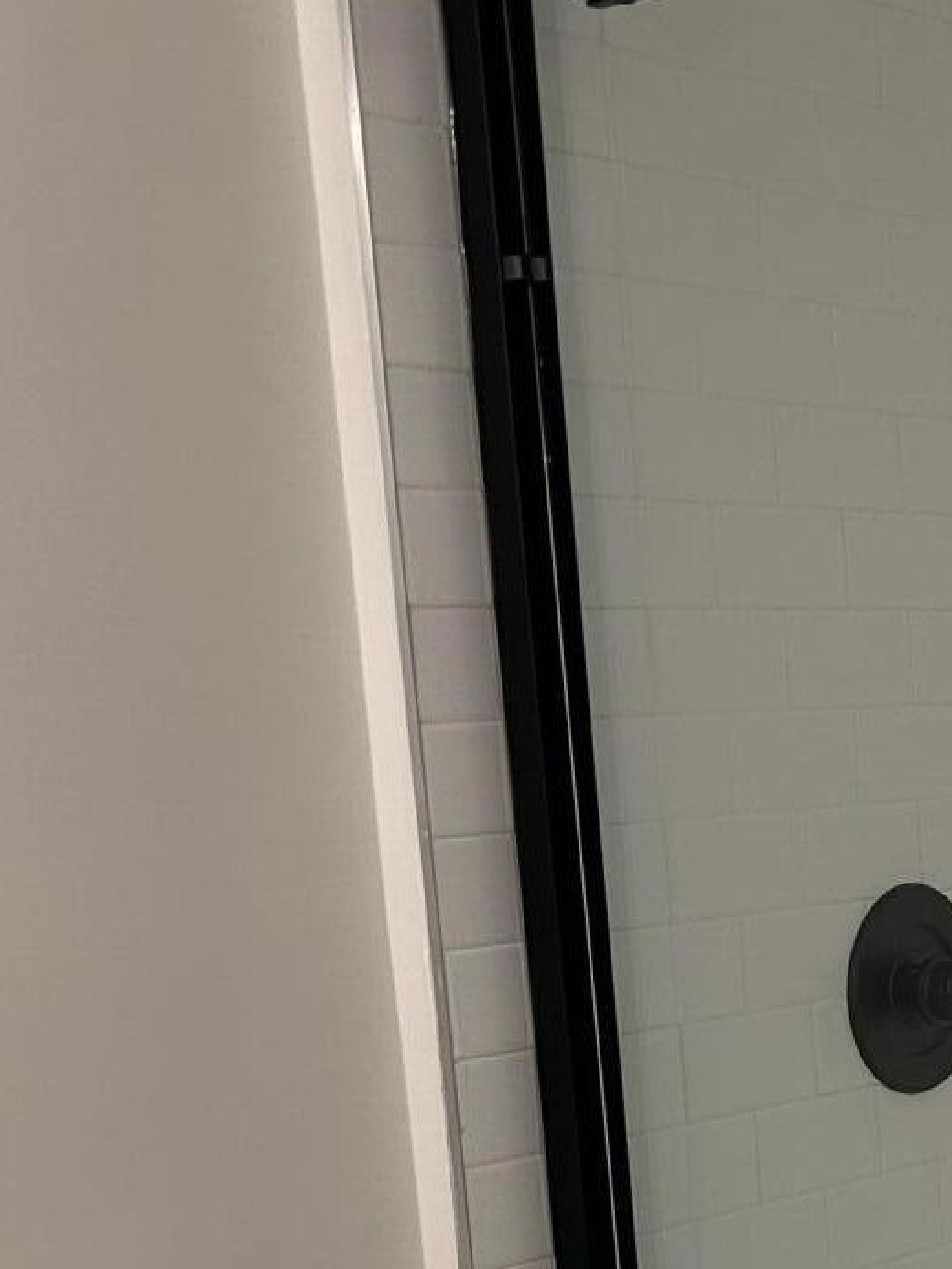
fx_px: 2749
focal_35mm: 75
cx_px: 1135
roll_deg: +1.4
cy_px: 1313
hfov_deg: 18.6
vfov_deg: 24.6
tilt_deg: -12.7
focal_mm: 5.7
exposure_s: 1/120
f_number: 1.5
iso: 100
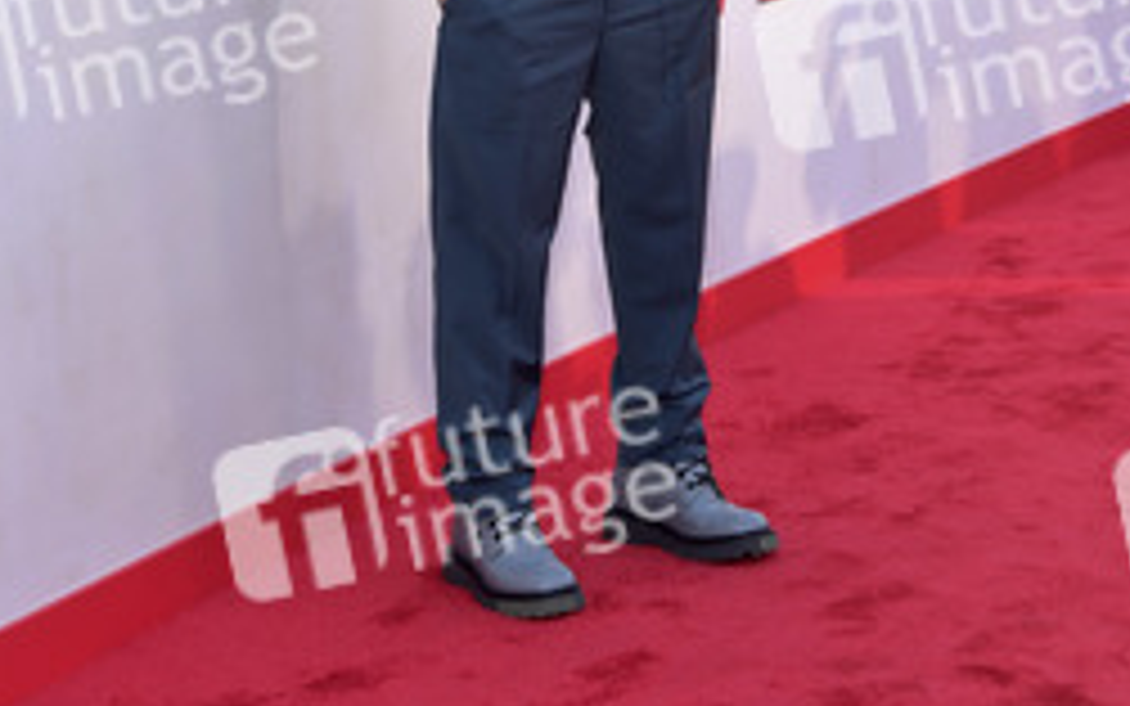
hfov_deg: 17.8
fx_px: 3604
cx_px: 579
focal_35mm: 117
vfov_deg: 11.0
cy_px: -180
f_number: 6.3
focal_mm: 72
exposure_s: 1/250
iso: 250
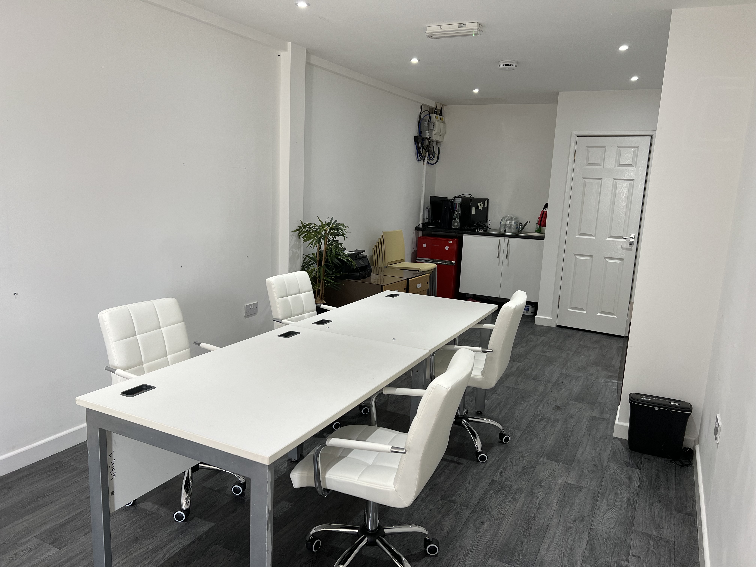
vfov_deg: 53.1
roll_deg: -2.7
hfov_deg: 67.3
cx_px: 378
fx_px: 568
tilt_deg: -11.2
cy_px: 284
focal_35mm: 26
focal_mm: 5.7
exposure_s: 1/100
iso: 64
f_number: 1.5
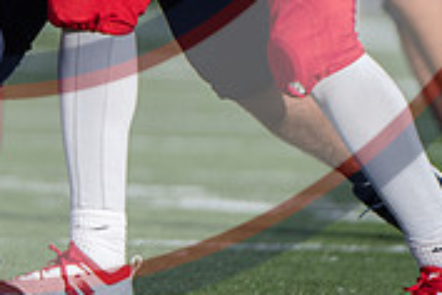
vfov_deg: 0.8
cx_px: -157
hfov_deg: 1.2
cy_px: -172
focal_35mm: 1763
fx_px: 21644
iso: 200
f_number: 4
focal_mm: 340
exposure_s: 1/1000
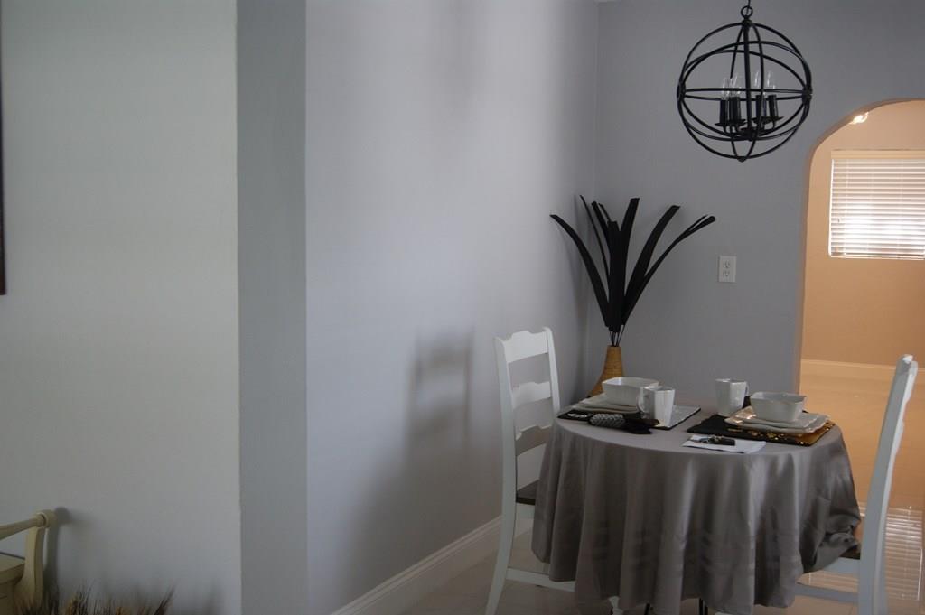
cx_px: 462
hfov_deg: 49.6
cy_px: 308
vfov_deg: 34.2
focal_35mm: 39
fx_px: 1001
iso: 200
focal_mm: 26
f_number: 4
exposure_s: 1/40
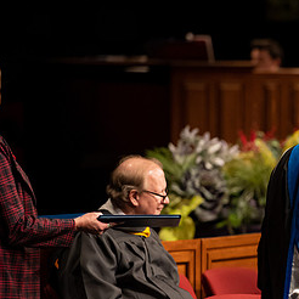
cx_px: 369
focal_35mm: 469
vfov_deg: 3.7
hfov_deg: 3.7
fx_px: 4583
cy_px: 221
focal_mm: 200
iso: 1250
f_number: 2.8
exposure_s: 1/200
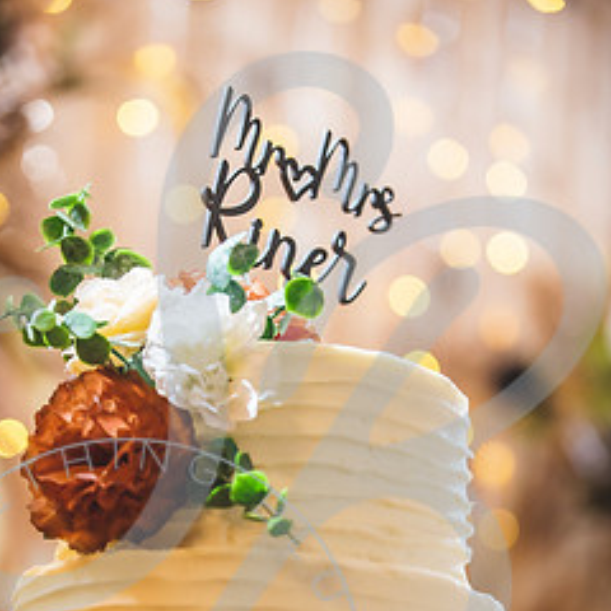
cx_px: 242
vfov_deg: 11.2
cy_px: 481
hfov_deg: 11.2
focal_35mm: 156
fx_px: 3115
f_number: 2.8
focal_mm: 98
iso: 1000
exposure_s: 1/200
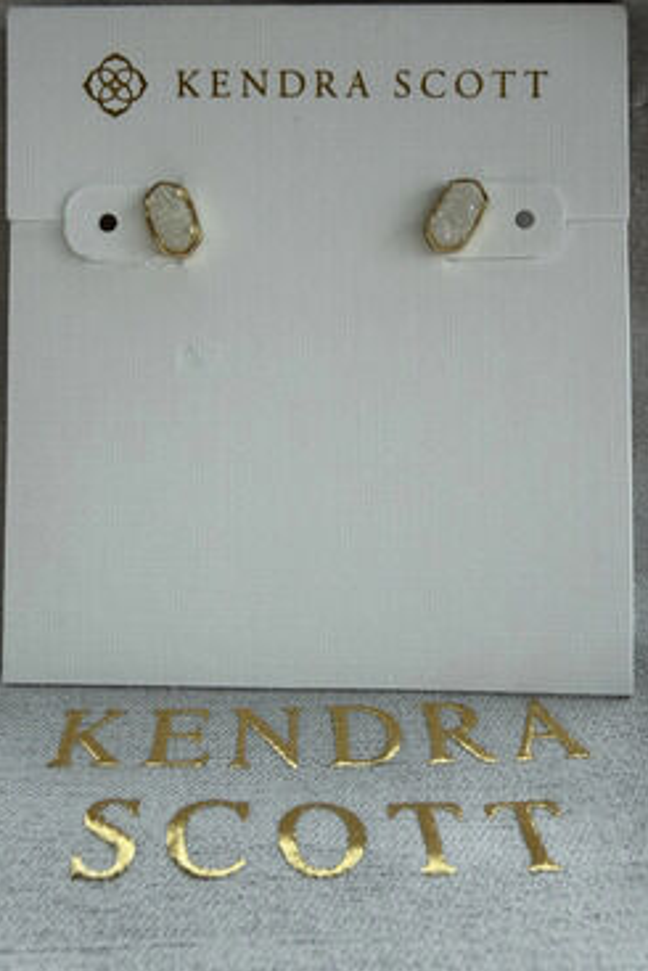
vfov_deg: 65.4
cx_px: 311
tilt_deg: -28.5
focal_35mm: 28
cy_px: 479
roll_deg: +0.8
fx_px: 755
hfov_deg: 46.4
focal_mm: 2.22
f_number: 2.2
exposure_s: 1/182
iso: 40
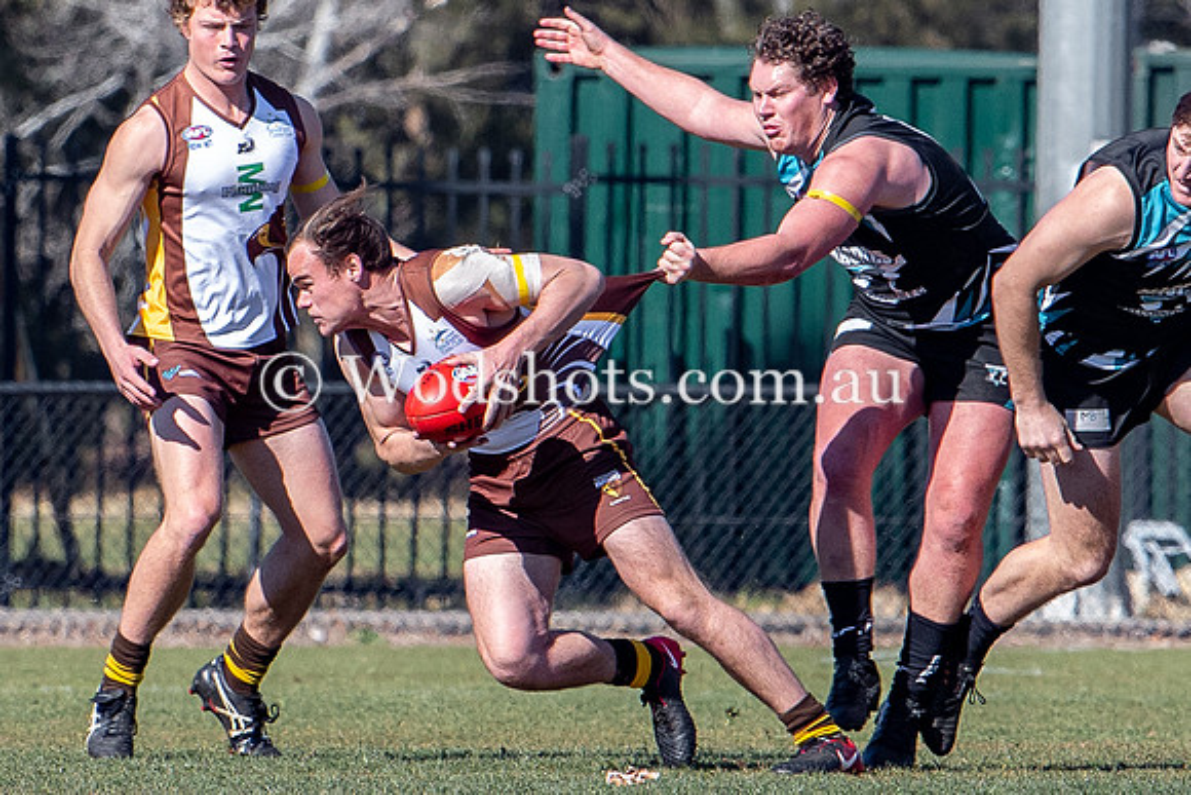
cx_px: 582
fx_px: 38851
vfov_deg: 1.2
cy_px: 401
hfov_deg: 1.8
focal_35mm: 1174
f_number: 5
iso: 250
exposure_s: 1/1000
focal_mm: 200
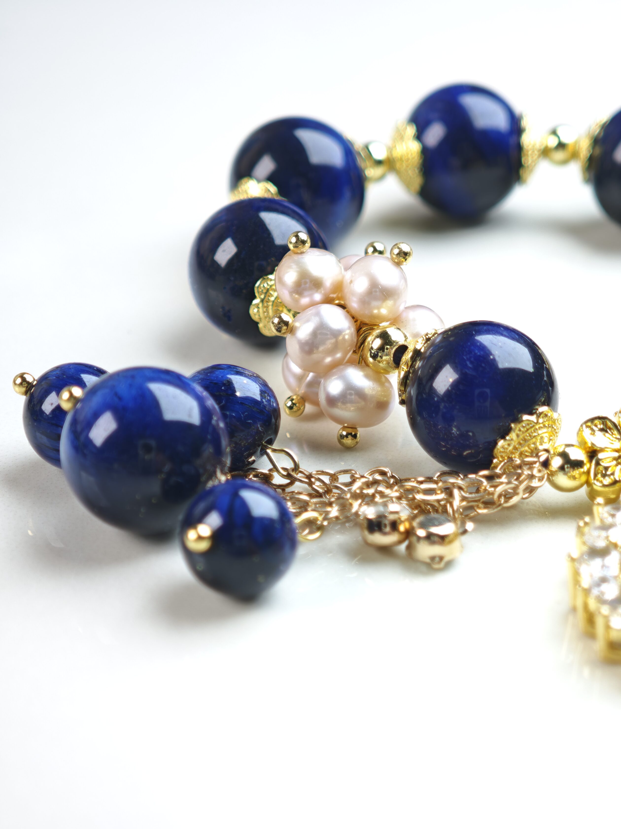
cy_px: 414
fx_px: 2296
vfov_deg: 20.4
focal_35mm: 96
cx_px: 310
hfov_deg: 15.4
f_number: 1.8
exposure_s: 1/182
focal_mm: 11.5
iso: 50
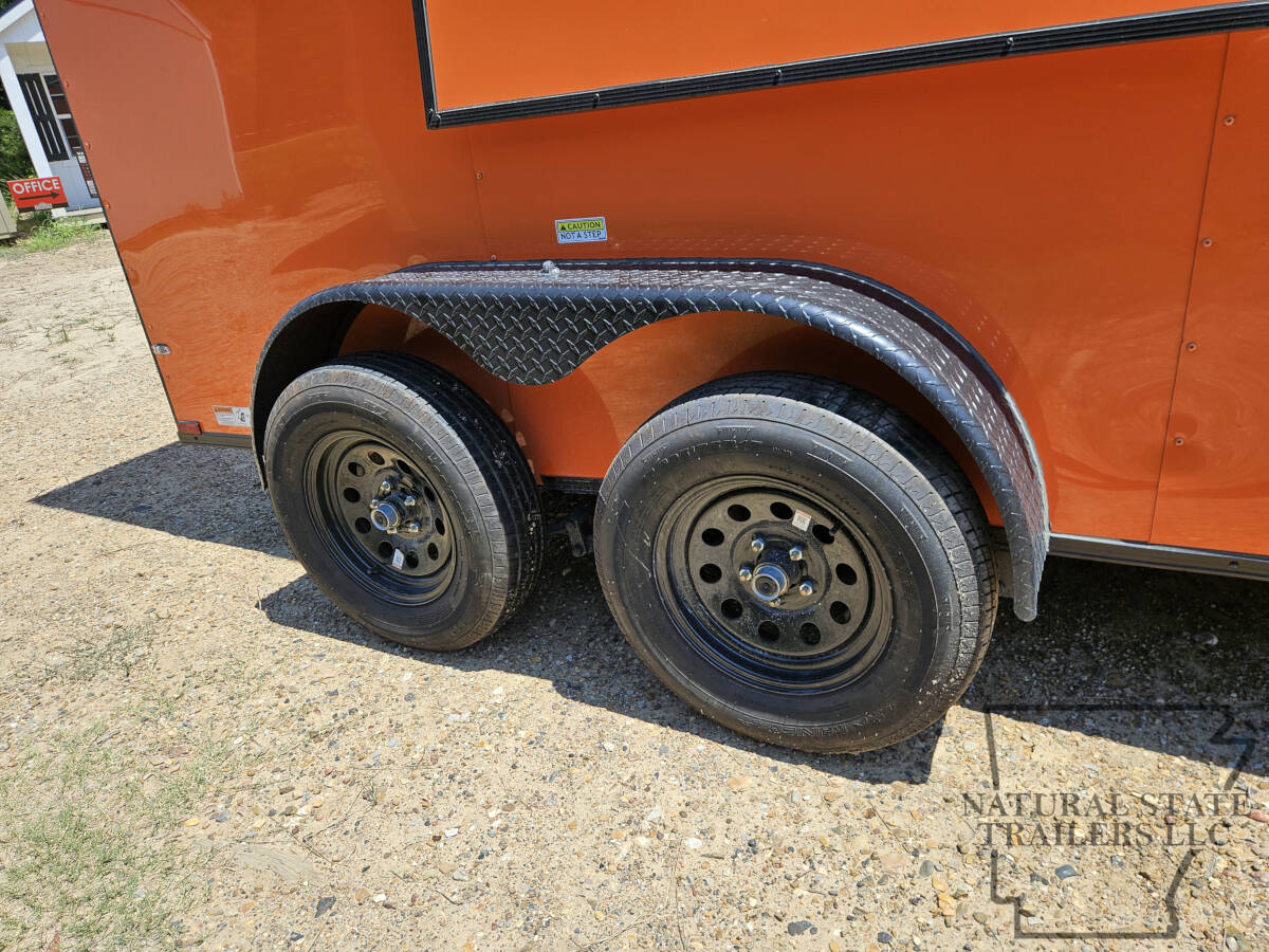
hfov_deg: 73.9
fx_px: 843
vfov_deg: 58.9
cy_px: 476
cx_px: 634
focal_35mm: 23
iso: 25
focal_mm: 5.4
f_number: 1.8
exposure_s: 1/1205
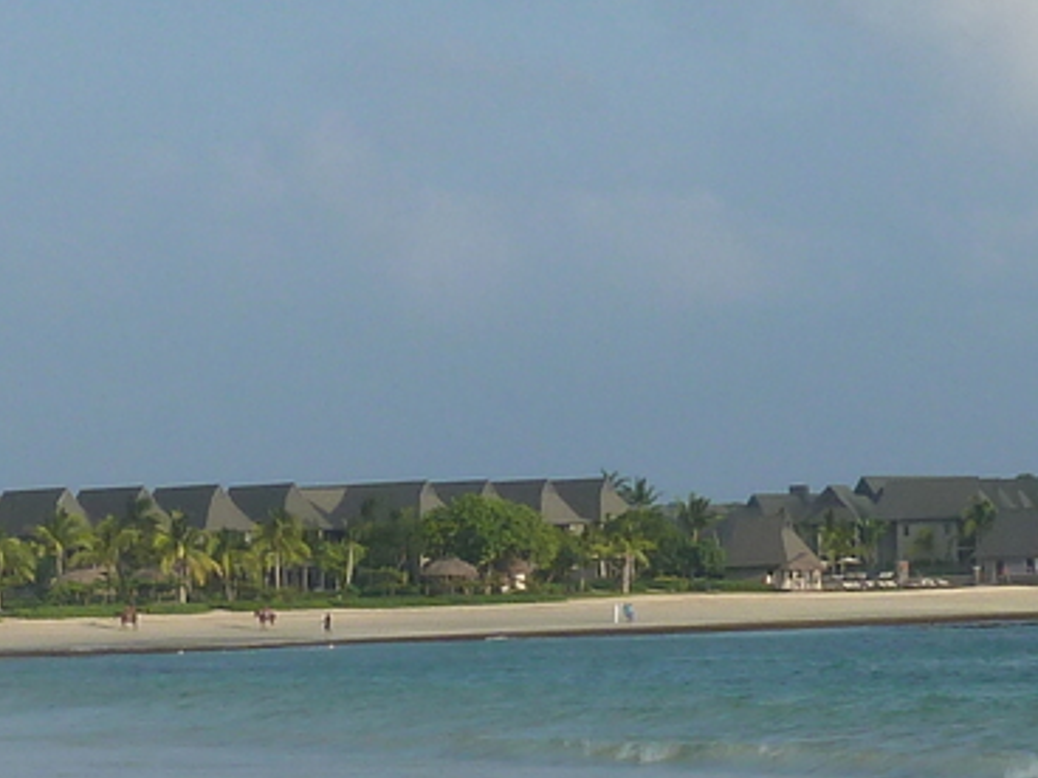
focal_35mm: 226
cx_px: 722
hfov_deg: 8.8
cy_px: 688
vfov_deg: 6.6
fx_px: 6777
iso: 80
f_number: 4.5
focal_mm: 8.5
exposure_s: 1/500
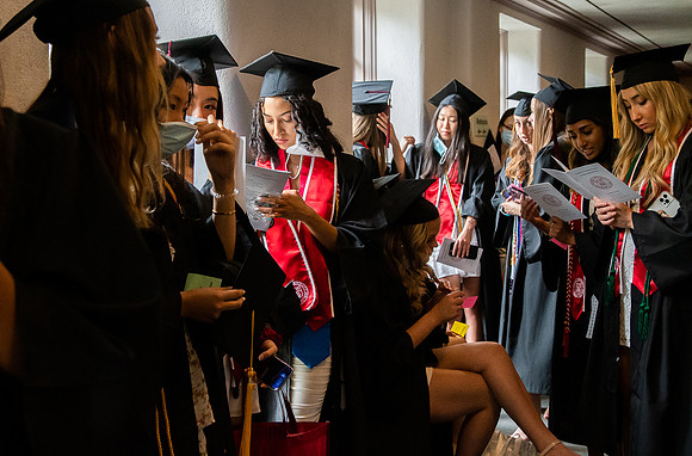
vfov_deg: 24.7
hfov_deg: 36.8
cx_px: 325
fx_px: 1041
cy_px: 211
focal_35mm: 54
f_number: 4
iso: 3200
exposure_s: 1/200
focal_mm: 34
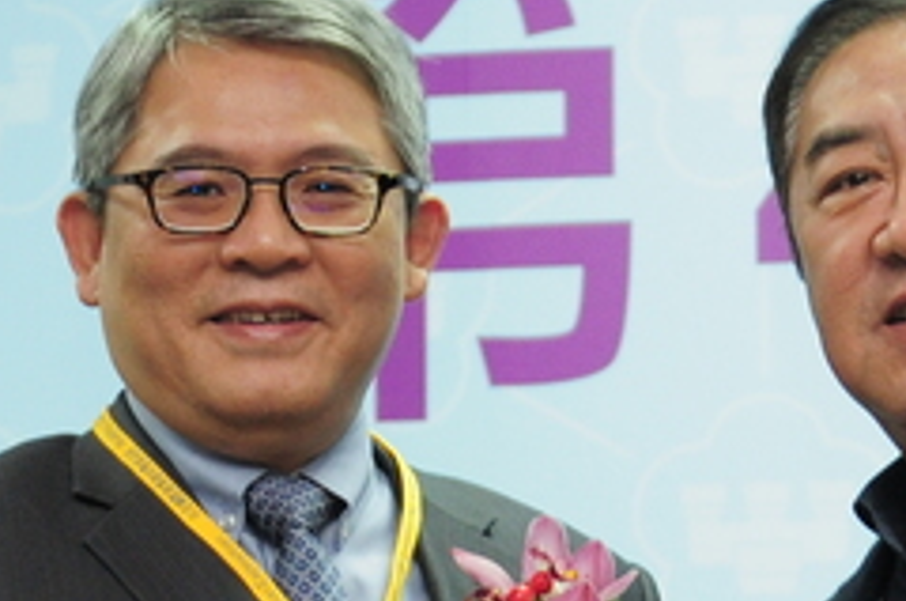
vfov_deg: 5.2
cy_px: 595
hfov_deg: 7.9
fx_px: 6593
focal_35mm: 262
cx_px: 638
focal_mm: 35
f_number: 2.8
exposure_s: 1/60
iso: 640
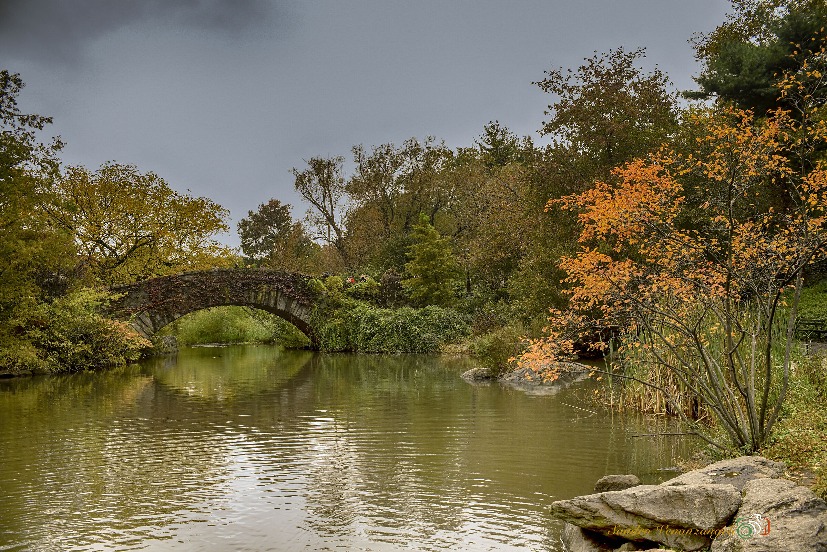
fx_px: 643
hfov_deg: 65.5
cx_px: 414
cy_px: 276
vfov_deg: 46.4
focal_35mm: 28
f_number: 7.1
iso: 500
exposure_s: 1/200
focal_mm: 28
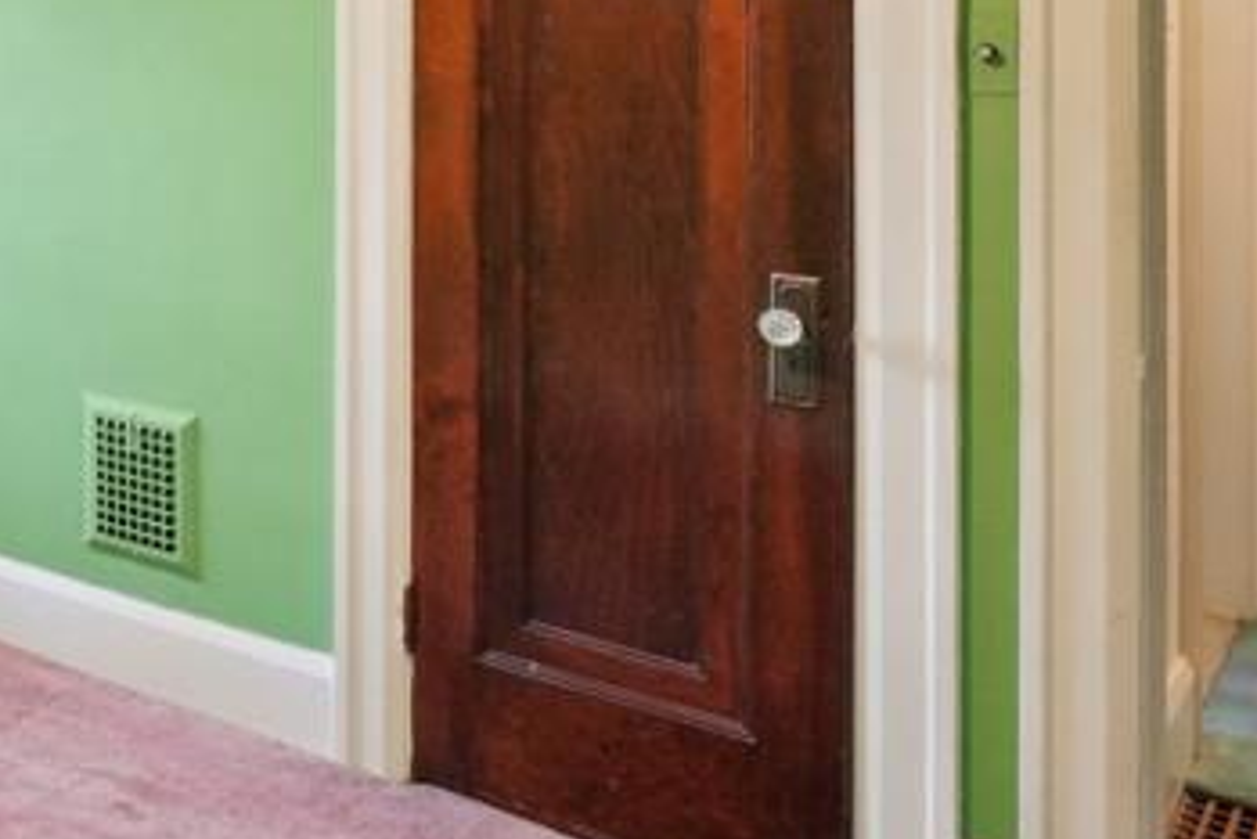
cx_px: -295
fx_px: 1537
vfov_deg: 28.9
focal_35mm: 44
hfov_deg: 34.4
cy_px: 32
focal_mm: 10
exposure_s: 1/30
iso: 4000
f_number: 8
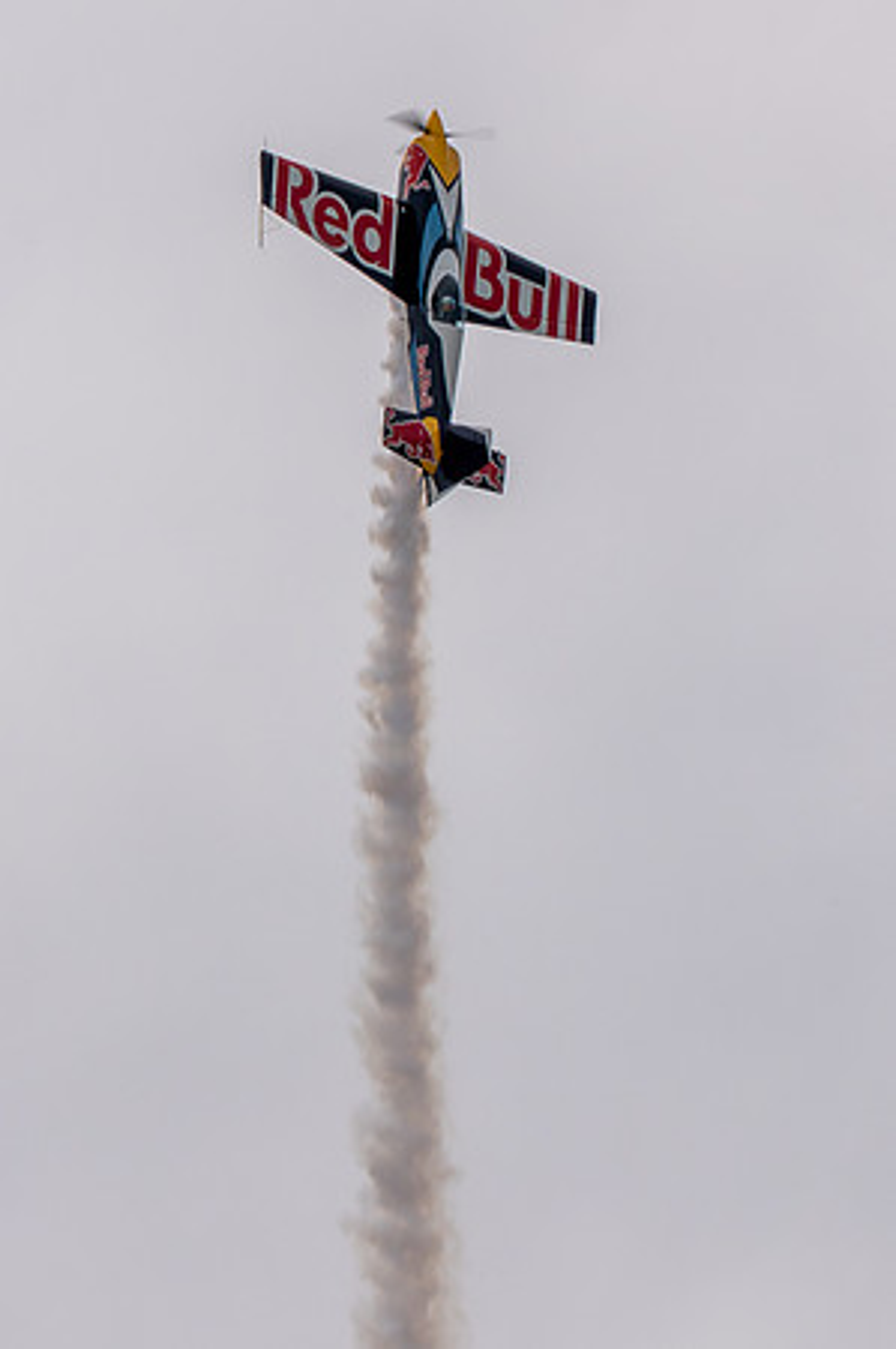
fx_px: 27259
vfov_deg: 2.8
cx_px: 251
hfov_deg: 1.9
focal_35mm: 729
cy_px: 434
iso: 250
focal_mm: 300
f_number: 22
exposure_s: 1/500
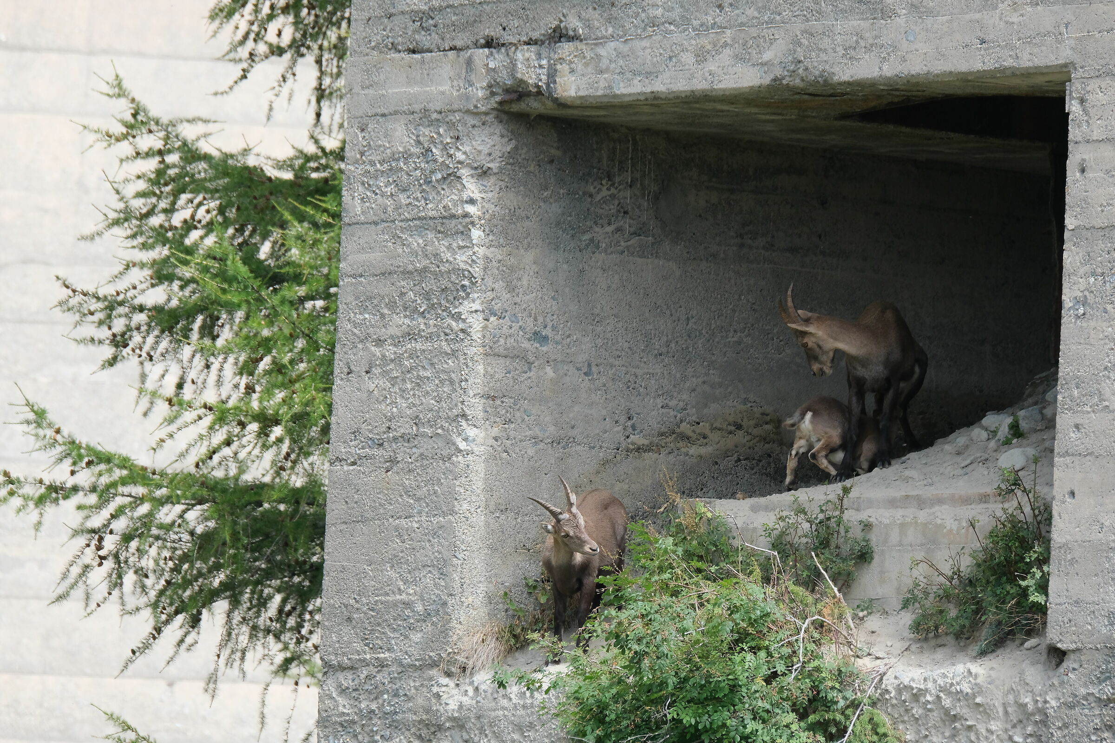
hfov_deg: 3.4
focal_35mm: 600
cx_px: 558
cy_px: 372
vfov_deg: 2.3
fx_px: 18582
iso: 1250
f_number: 10
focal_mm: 400
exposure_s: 1/500
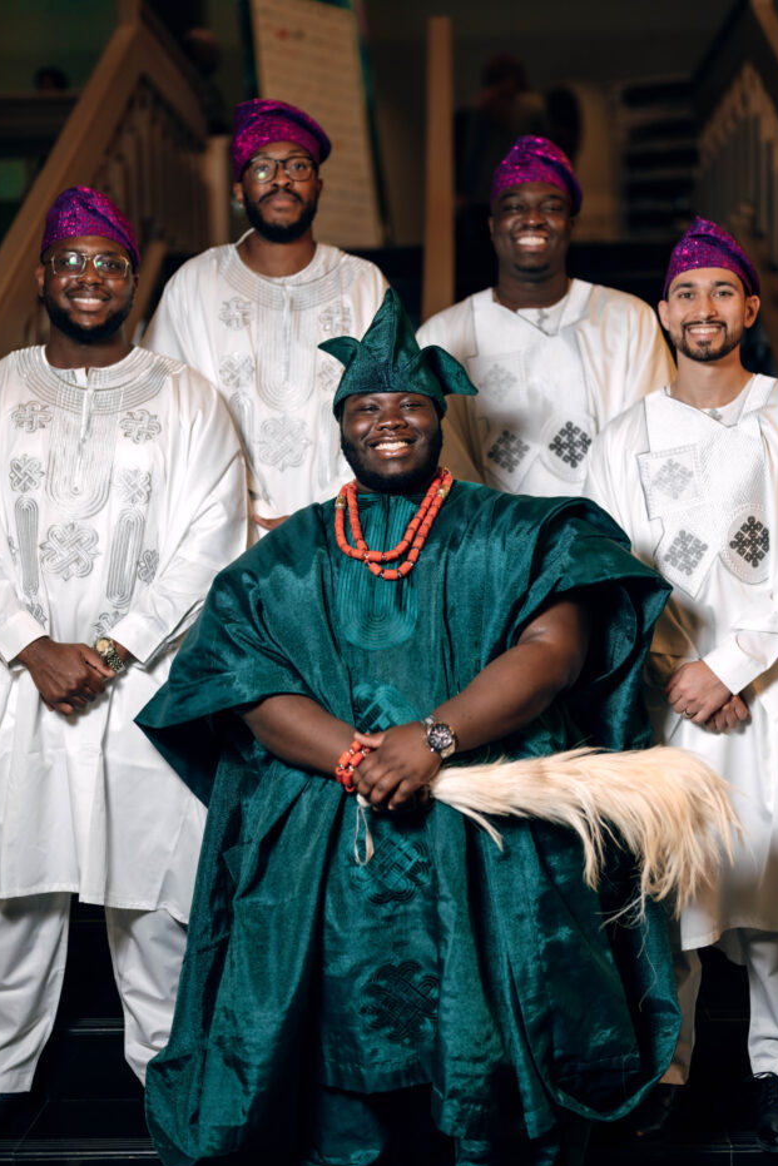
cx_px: 376
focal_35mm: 55
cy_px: 561
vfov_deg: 36.2
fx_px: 1782
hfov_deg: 24.6
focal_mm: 50
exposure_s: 1/400
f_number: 1.2
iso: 320
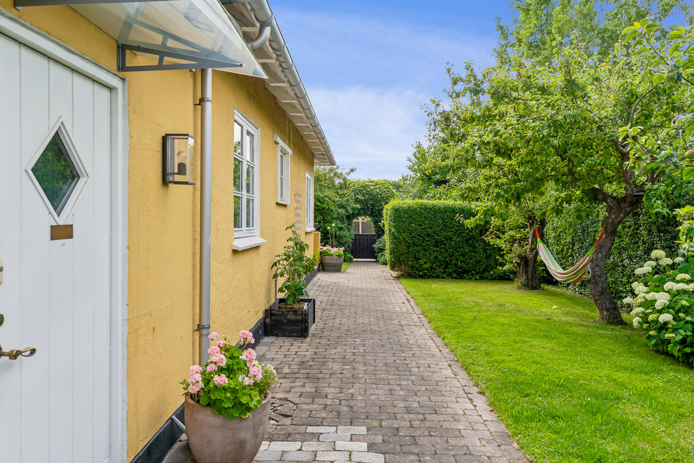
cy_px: 232
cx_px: 347
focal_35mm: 27
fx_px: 520
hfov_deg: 67.4
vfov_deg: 47.9
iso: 100
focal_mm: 18
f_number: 6.3
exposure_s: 1/125
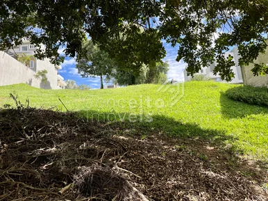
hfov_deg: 67.3
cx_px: 134
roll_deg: +4.6
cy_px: 100
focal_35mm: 26
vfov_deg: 53.0
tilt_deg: +12.5
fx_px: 201
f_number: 1.6
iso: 50
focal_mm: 5.1
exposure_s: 1/1225
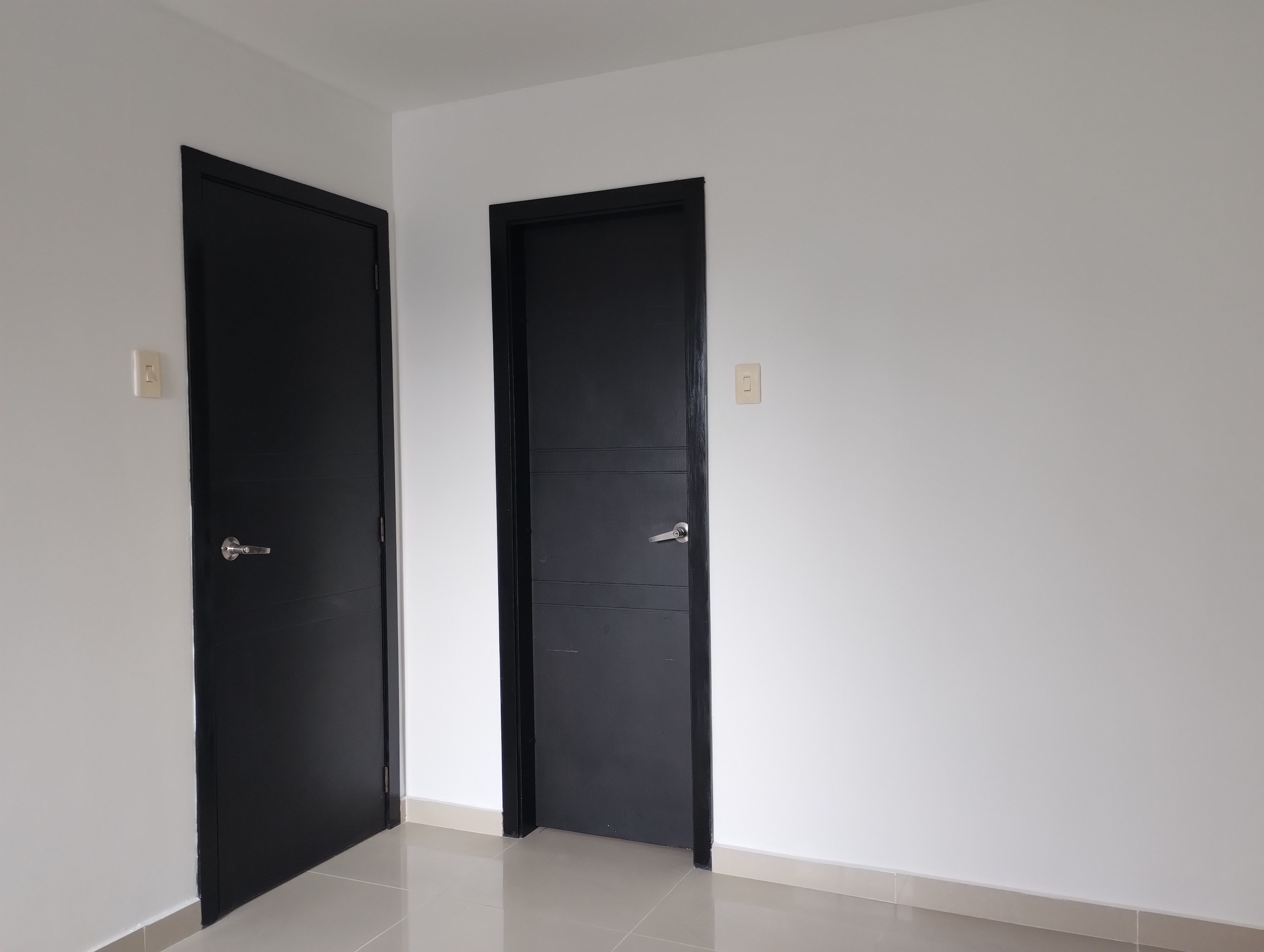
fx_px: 1024
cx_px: 632
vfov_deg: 49.9
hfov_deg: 63.4
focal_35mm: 28
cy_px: 476
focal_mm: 4.27
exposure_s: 1/30
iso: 284
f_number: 1.8
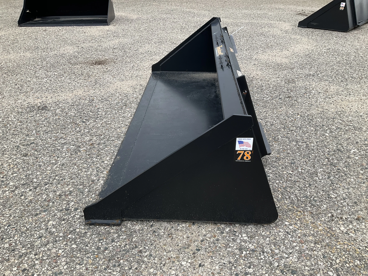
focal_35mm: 29
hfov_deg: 61.7
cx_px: 184
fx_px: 308
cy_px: 138
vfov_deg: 48.2
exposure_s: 1/599
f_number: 1.8
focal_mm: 3
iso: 25
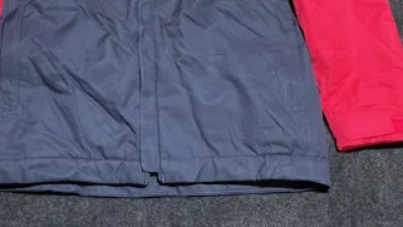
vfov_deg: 22.9
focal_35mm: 47
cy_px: -62
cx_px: 153
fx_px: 503
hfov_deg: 43.4
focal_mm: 4.2
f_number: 1.6
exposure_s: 1/50
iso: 64
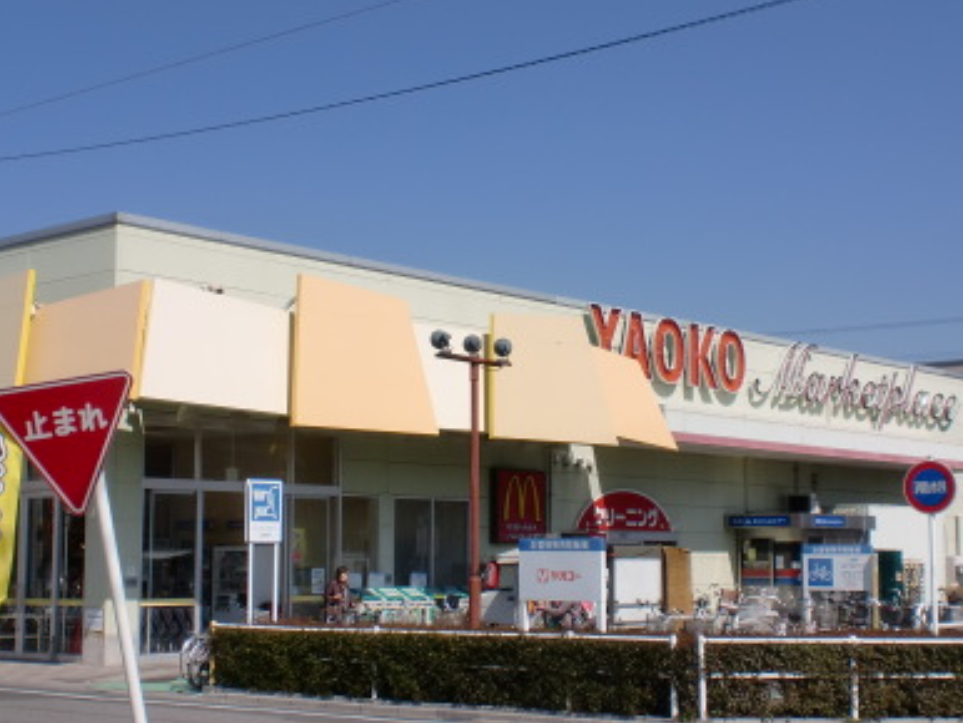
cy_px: 369
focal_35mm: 58
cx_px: 529
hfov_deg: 33.2
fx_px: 1615
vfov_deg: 25.3
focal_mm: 6.3
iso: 64
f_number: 5.6
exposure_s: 1/640
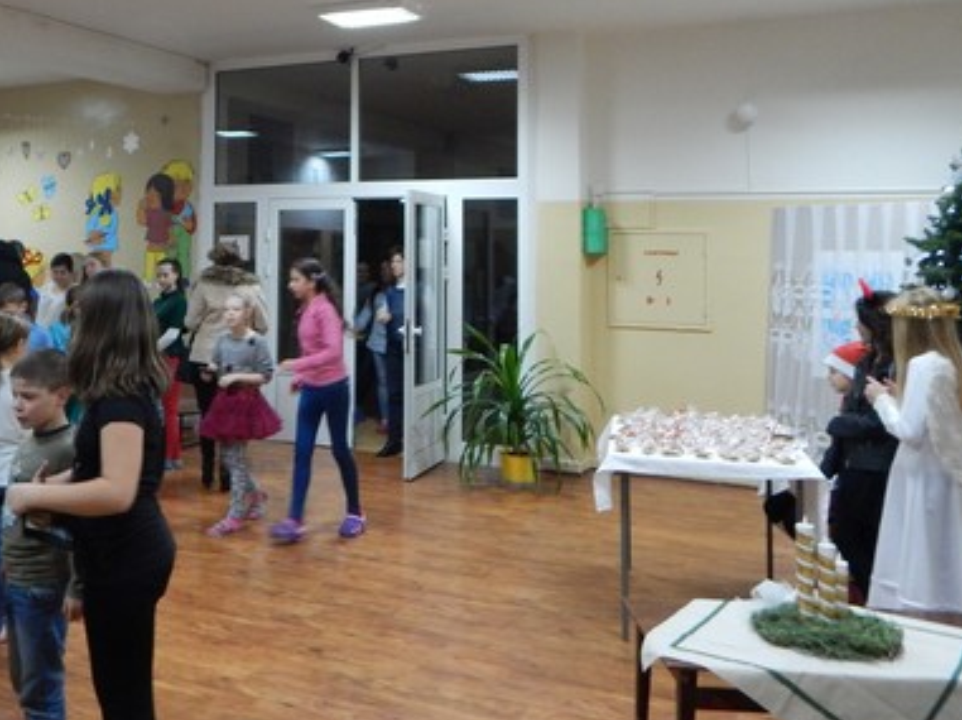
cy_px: 195
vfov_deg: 37.8
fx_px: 1027
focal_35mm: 37
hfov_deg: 49.2
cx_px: 313
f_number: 3
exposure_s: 1/30
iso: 360
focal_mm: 4
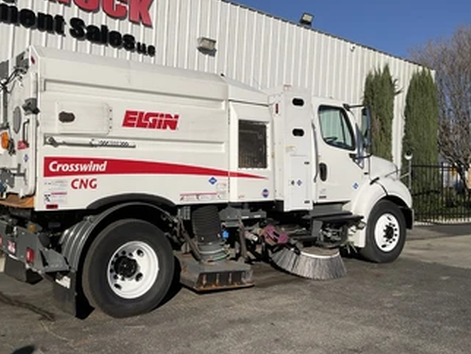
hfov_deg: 51.1
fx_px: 490
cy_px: 159
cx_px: 200
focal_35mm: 36
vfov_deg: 39.7
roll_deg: -3.3
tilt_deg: +2.4
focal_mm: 3
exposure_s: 1/4785
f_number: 1.8
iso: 20
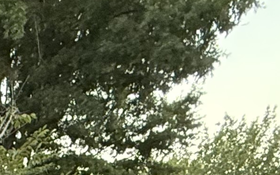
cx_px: -239
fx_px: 771
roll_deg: +6.0
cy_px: 633
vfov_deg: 8.7
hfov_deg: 16.7
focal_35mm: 101
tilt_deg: -23.0
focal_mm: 2.22
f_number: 2.2
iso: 400
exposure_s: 1/60
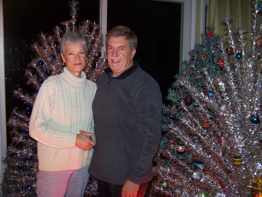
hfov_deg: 43.9
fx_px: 325
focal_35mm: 43
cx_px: 131
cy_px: 98
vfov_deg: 33.6
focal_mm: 6.75
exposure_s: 1/30
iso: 200
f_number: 2.8
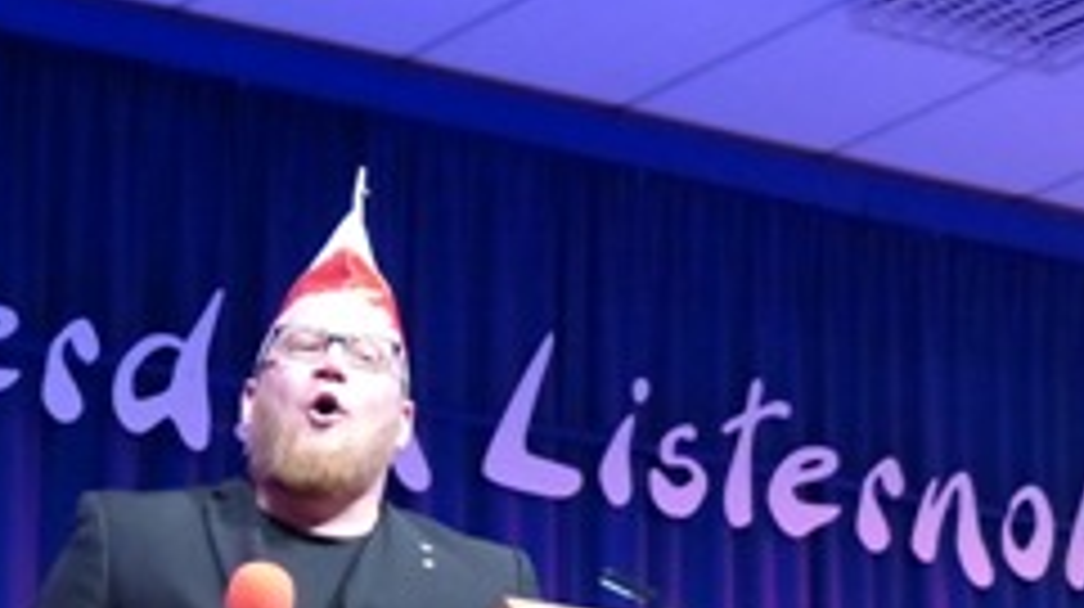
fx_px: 5197
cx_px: 310
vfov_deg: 6.7
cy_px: 649
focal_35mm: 181
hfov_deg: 11.9
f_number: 2.8
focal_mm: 18.3
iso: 1600
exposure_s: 1/100
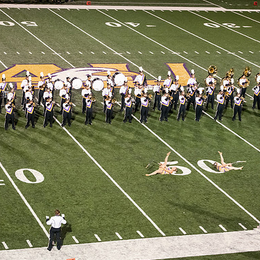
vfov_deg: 15.7
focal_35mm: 111
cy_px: 130
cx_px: 125
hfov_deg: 15.7
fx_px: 943
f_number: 3.2
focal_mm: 86
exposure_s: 1/500
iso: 5000
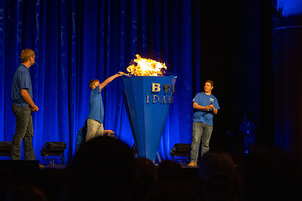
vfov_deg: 12.7
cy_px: 105
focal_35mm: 108
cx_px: 175
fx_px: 903
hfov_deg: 19.0
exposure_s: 1/320
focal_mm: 91
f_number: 4.5
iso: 2500
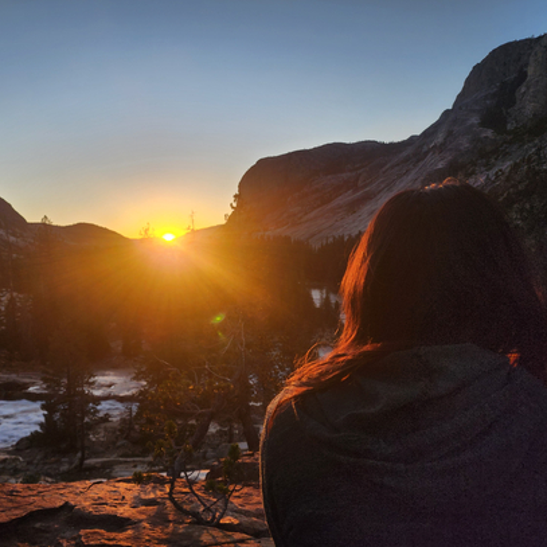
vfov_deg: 57.3
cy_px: 281
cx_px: 199
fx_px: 501
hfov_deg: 56.5
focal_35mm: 28
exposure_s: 1/444
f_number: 1.8
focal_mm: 6.4
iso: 12
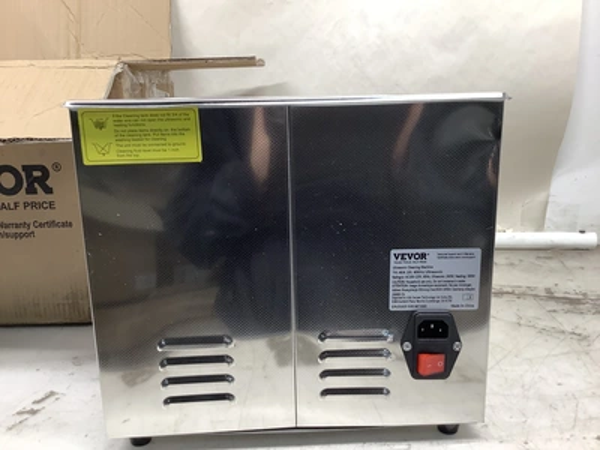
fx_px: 537
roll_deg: +1.6
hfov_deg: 58.4
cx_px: 300
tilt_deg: -14.3
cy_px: 225
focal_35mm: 31
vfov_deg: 45.4
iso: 80
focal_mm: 3.3
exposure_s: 1/60
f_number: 2.4
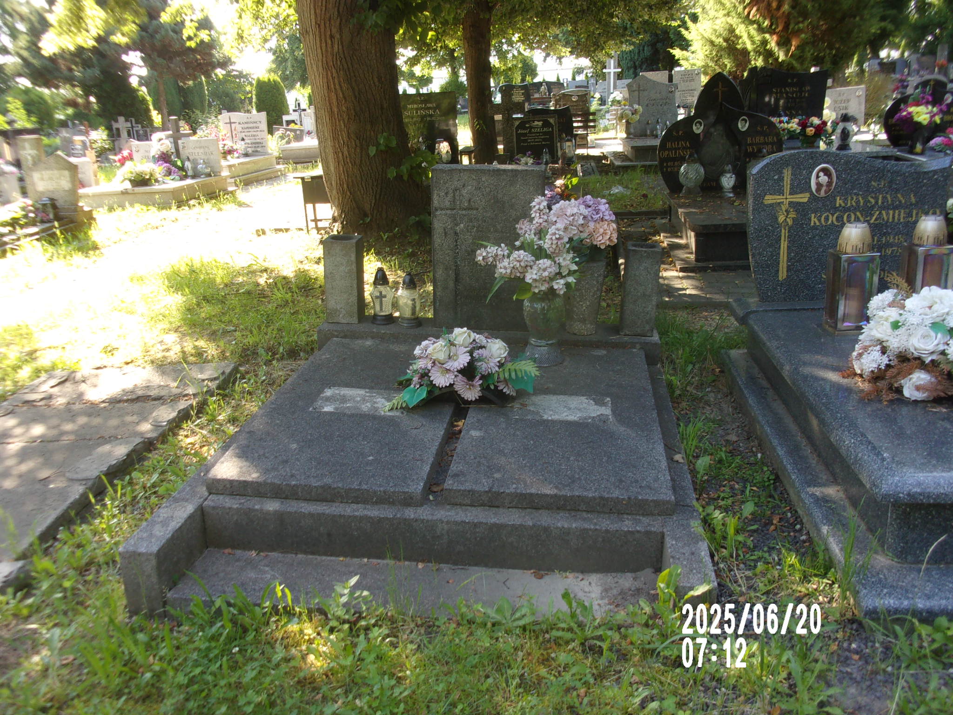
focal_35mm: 28
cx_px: 476
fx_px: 771
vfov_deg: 49.7
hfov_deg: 63.4
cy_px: 358
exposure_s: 1/45
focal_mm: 5.1
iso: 80
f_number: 3.9
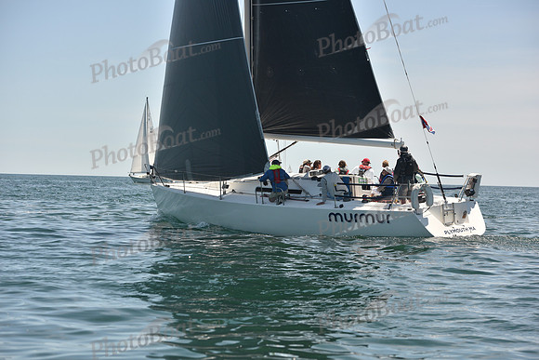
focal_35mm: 100
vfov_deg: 13.7
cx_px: 270
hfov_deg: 20.4
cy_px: 180
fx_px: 1498
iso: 250
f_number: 5
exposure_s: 1/800
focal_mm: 100
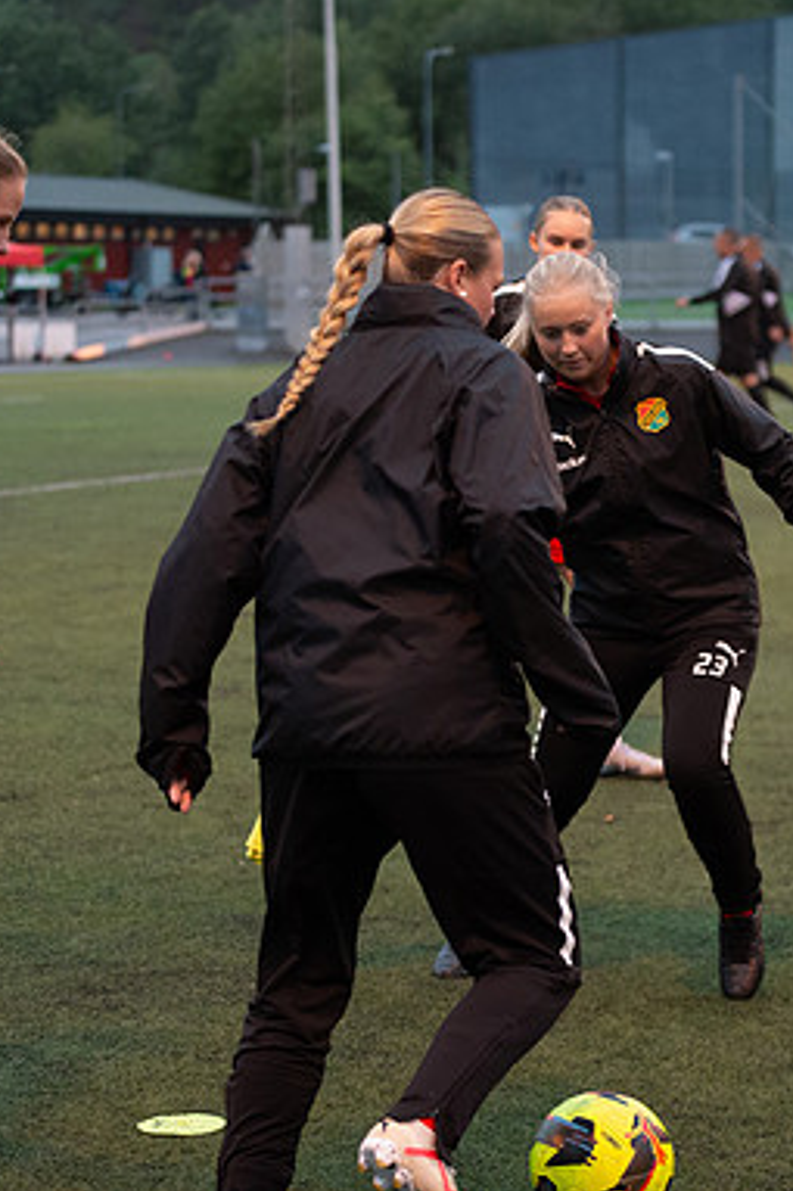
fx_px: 3505
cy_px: 594
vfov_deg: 19.3
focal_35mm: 106
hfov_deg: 12.9
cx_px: 582
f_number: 3.2
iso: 6400
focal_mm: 70
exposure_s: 1/640
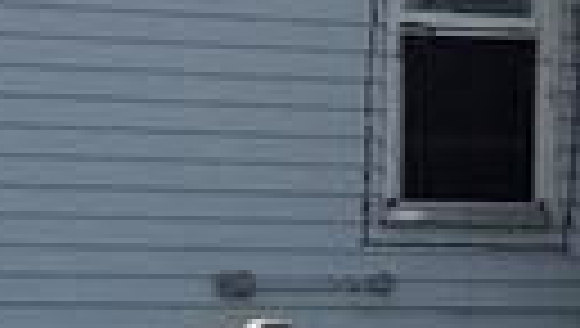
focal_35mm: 207
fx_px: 3188
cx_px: 328
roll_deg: +0.0
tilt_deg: -3.7
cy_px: 413
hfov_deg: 10.4
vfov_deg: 5.9
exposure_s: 1/3145
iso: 80
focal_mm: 6.76
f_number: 1.78
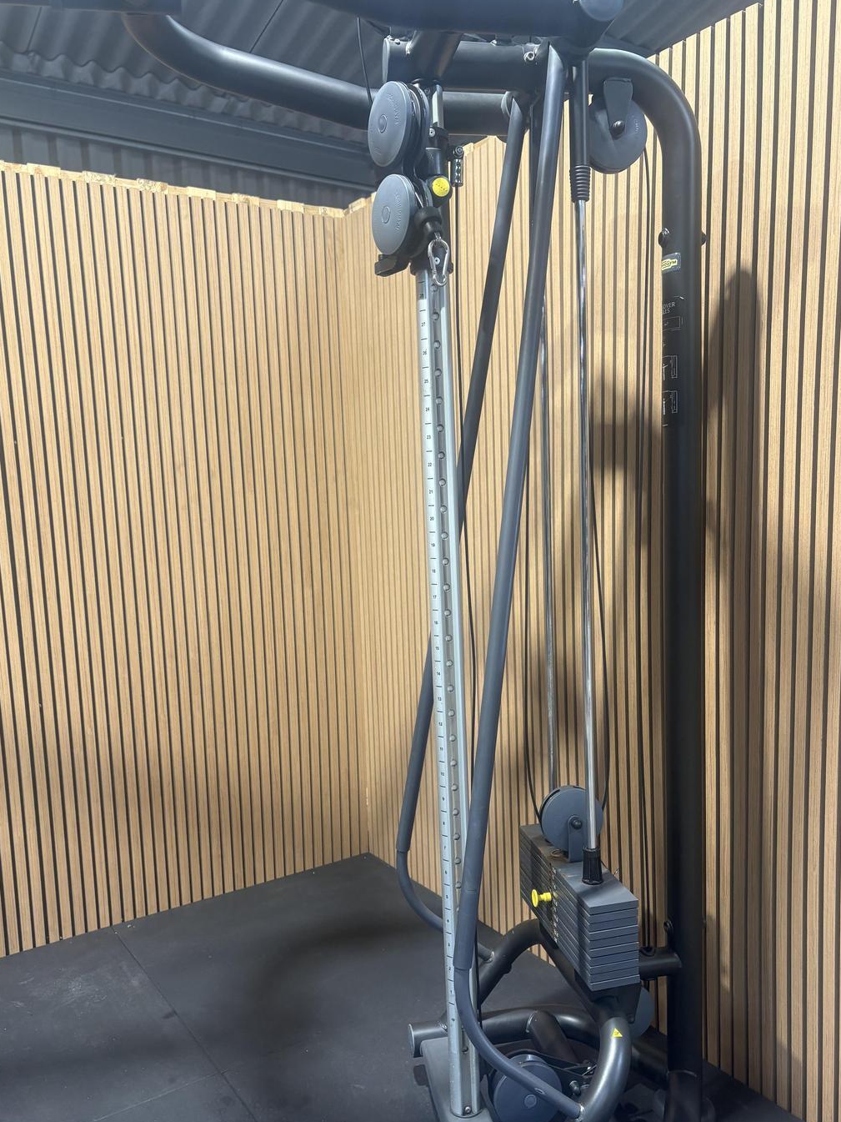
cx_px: 443
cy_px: 619
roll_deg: +1.3
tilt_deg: -7.4
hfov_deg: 48.2
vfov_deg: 61.5
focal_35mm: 29
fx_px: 939
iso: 125
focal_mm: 5.96
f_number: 1.6
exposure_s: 1/68
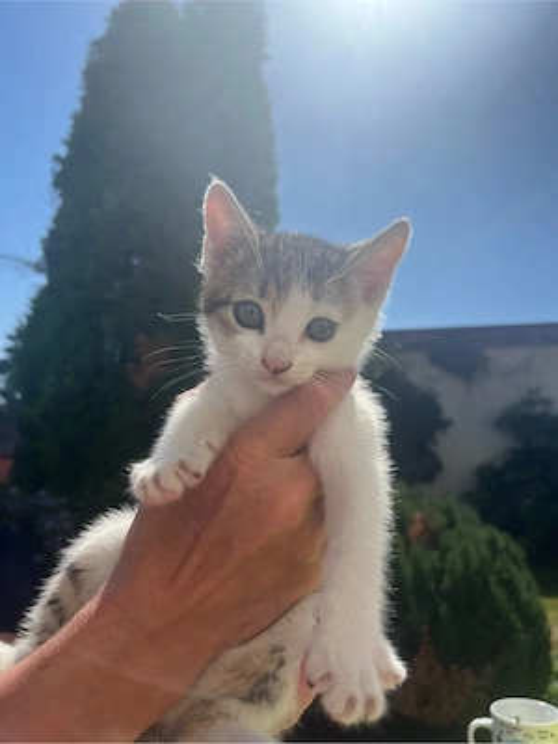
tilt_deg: +9.3
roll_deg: -2.6
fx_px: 559
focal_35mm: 26
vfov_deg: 67.3
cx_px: 279
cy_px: 372
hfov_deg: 53.1
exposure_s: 1/6897
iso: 50
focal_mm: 5.1
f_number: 1.6
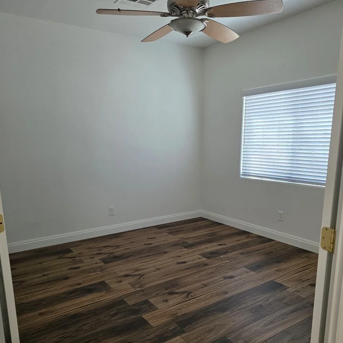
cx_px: 167
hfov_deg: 57.3
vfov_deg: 56.8
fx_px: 314
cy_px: 208
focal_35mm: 28
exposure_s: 1/180
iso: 160
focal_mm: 6.25
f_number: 1.7
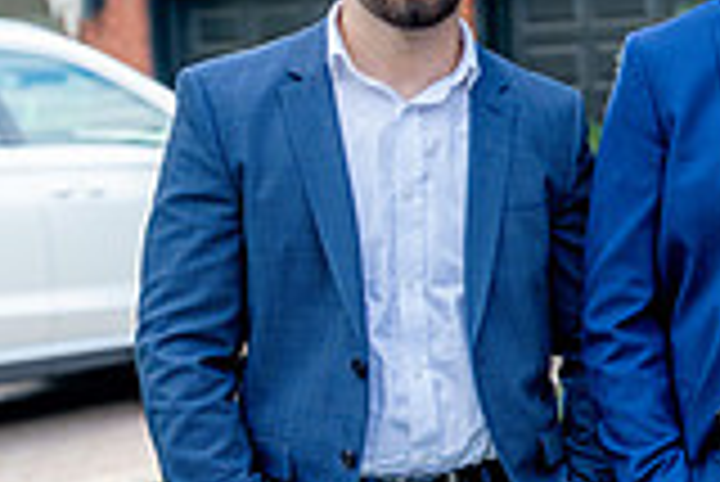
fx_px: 1962
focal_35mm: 98
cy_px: 349
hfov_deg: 18.0
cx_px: 1156
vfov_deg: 14.0
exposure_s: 1/320
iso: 320
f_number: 5
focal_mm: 27
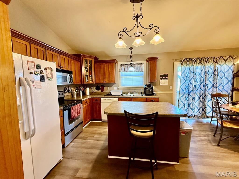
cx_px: 120
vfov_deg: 85.7
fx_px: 97
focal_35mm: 14
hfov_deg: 102.1
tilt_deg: -3.7
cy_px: 90
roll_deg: +0.9
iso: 400
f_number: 2.2
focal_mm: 2.22
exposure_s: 1/60
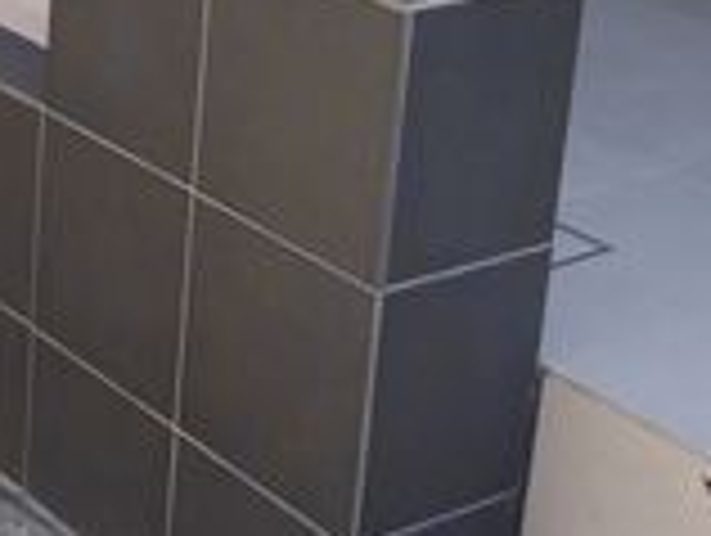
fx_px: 2078
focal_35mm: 101
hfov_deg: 18.8
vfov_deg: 14.4
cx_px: -32
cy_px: -38
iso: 100
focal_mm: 16
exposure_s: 1/125
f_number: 4.5
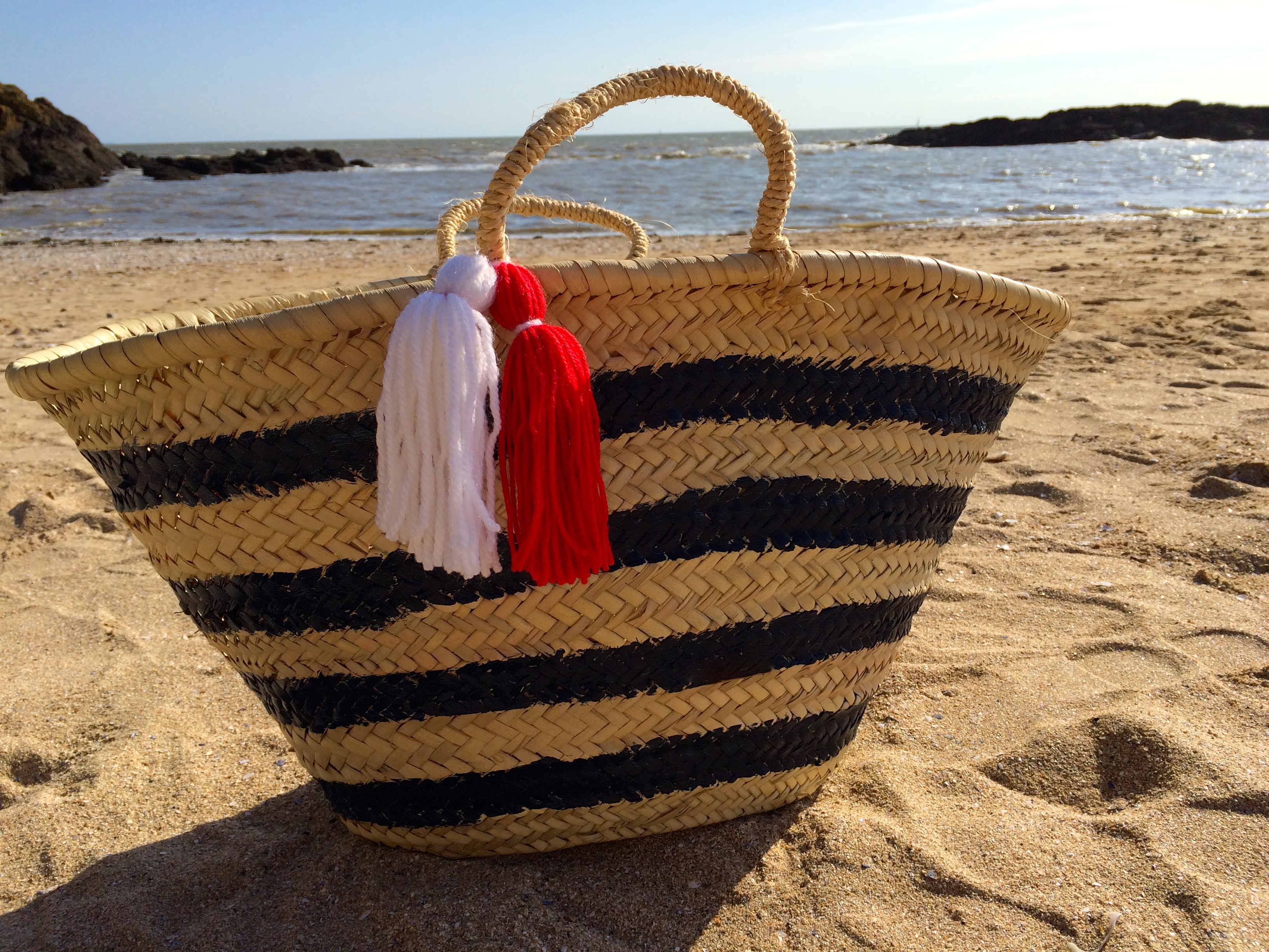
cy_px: 476
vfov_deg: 48.2
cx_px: 634
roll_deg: +0.4
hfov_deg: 61.7
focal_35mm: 29
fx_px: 1063
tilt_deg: -18.7
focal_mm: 4.15
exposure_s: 1/2740
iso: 32
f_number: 2.2
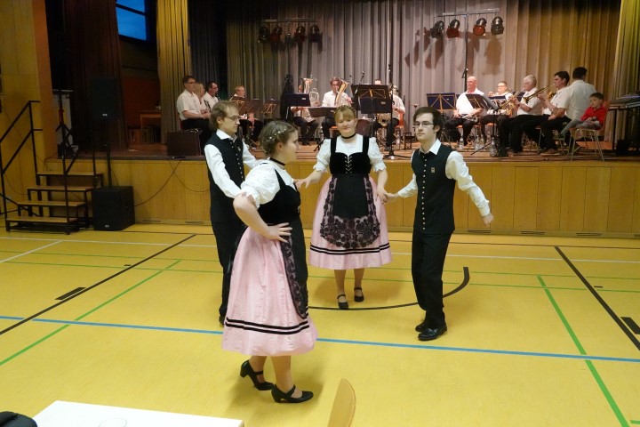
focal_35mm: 33
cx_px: 320
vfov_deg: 40.0
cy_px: 214
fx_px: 587
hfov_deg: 57.2
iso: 6400
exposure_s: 1/200
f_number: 3.5
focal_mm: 12.25
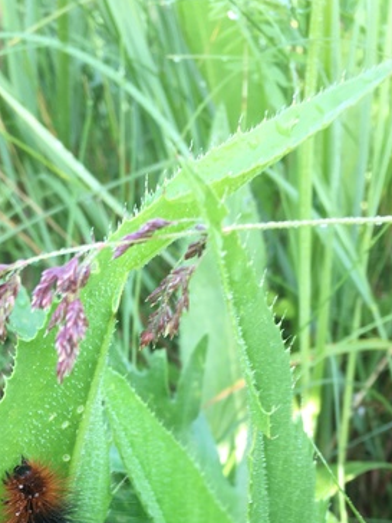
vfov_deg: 36.0
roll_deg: +4.6
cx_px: 83
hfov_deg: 28.0
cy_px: 431
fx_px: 770
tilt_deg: -33.3
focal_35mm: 51
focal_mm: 4.15
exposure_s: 1/50
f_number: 2.2
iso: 32
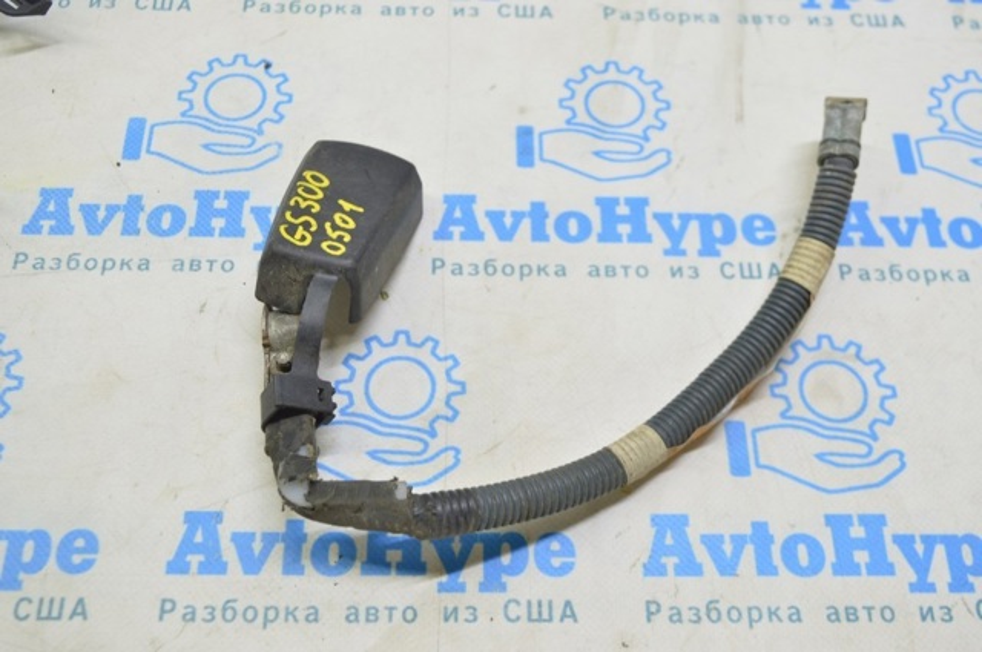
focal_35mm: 42
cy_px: 326
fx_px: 1144
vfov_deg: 31.8
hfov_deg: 46.5
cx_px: 491
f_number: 5.6
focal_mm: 28
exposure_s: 1/20
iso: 400
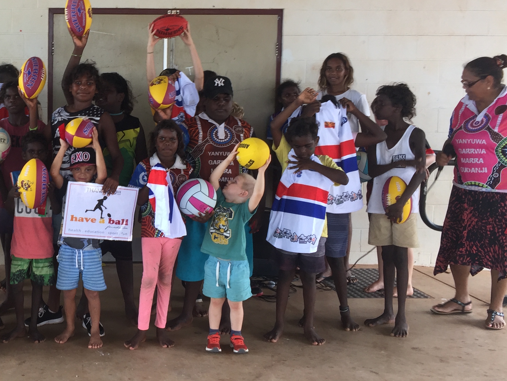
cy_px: 143
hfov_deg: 35.0
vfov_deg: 27.9
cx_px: 63
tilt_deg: -3.4
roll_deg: -0.5
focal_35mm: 52
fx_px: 762
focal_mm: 4.15
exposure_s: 1/100
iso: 40
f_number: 2.2
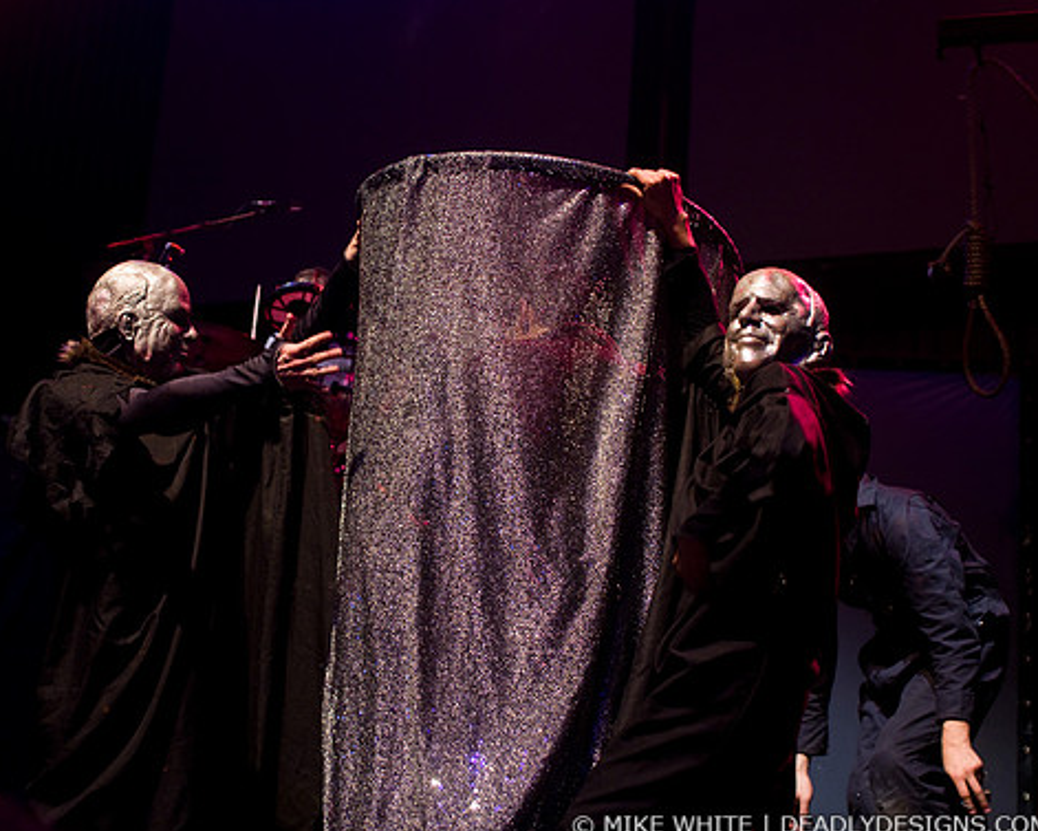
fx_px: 1861
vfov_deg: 25.2
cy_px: 420
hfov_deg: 31.1
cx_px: 421
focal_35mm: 61
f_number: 2.8
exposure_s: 1/160
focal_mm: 35
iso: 640
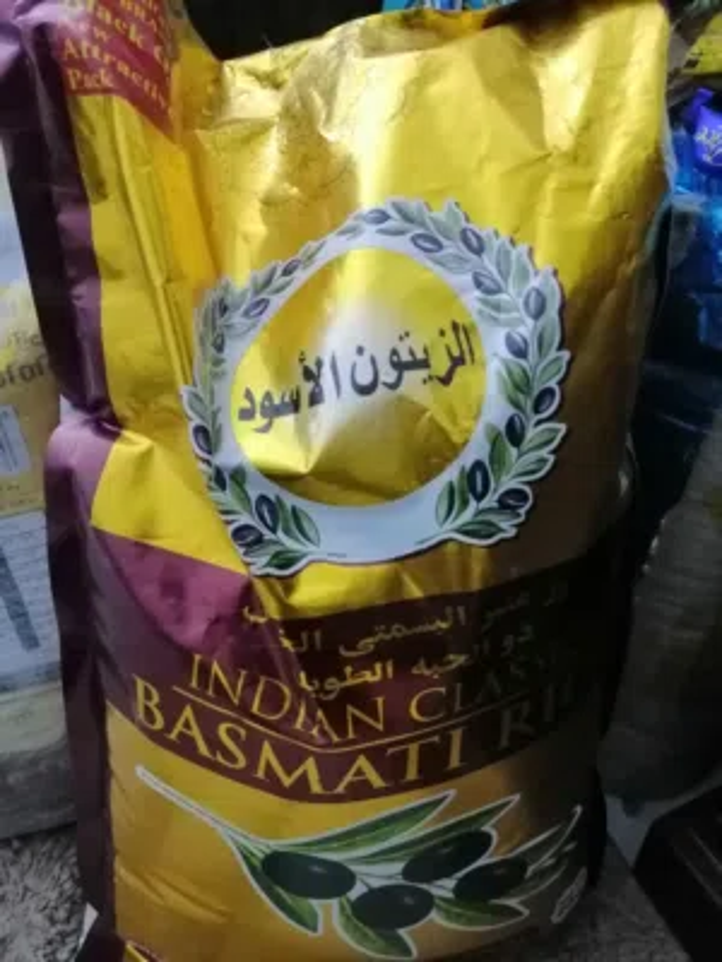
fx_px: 723
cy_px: 481
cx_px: 361
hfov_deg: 53.1
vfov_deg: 67.3
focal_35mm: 26
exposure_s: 1/15
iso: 640
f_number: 1.8
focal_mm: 3.95
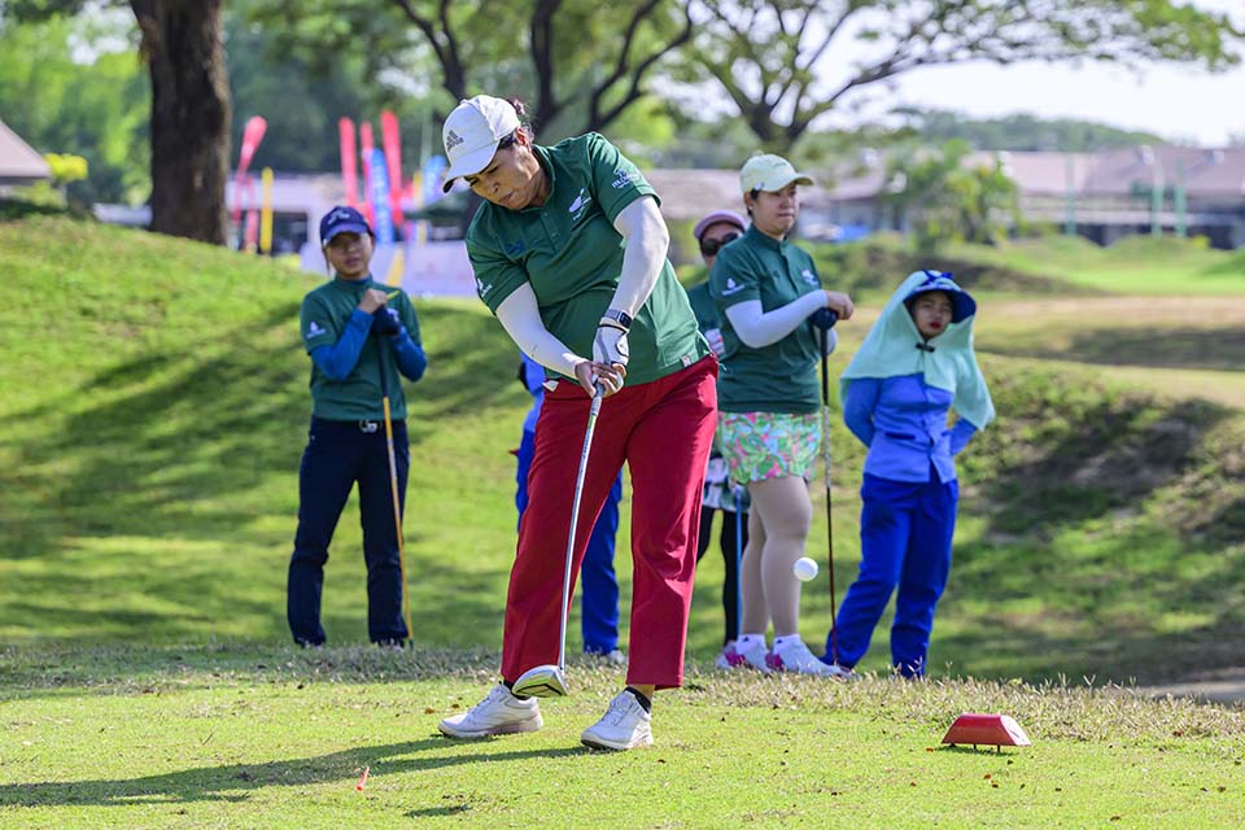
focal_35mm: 83
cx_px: 622
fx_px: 2870
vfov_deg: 16.5
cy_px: 415
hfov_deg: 24.5
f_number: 2.8
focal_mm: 83
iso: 900
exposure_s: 1/10000
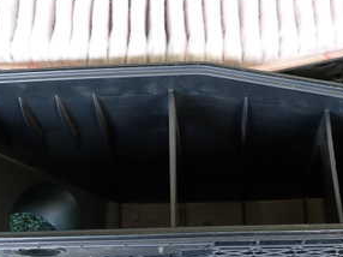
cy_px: 98
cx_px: 172
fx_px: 624
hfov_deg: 30.7
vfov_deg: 23.2
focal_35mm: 63
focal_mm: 5.4
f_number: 2.3
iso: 200
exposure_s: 1/30
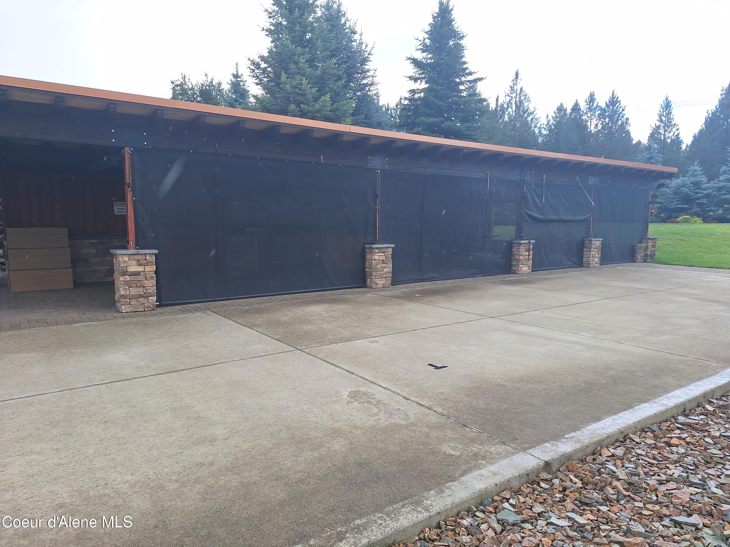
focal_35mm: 23
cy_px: 274
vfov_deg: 58.9
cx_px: 365
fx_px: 485
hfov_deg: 73.9
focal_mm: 5.54
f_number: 1.8
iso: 40
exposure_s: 1/784
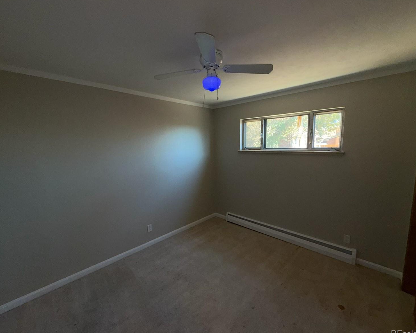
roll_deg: +1.6
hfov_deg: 96.8
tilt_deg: -7.9
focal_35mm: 15
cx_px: 209
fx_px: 185
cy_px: 168
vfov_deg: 84.0
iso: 50
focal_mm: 2.22
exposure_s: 1/80
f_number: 2.2
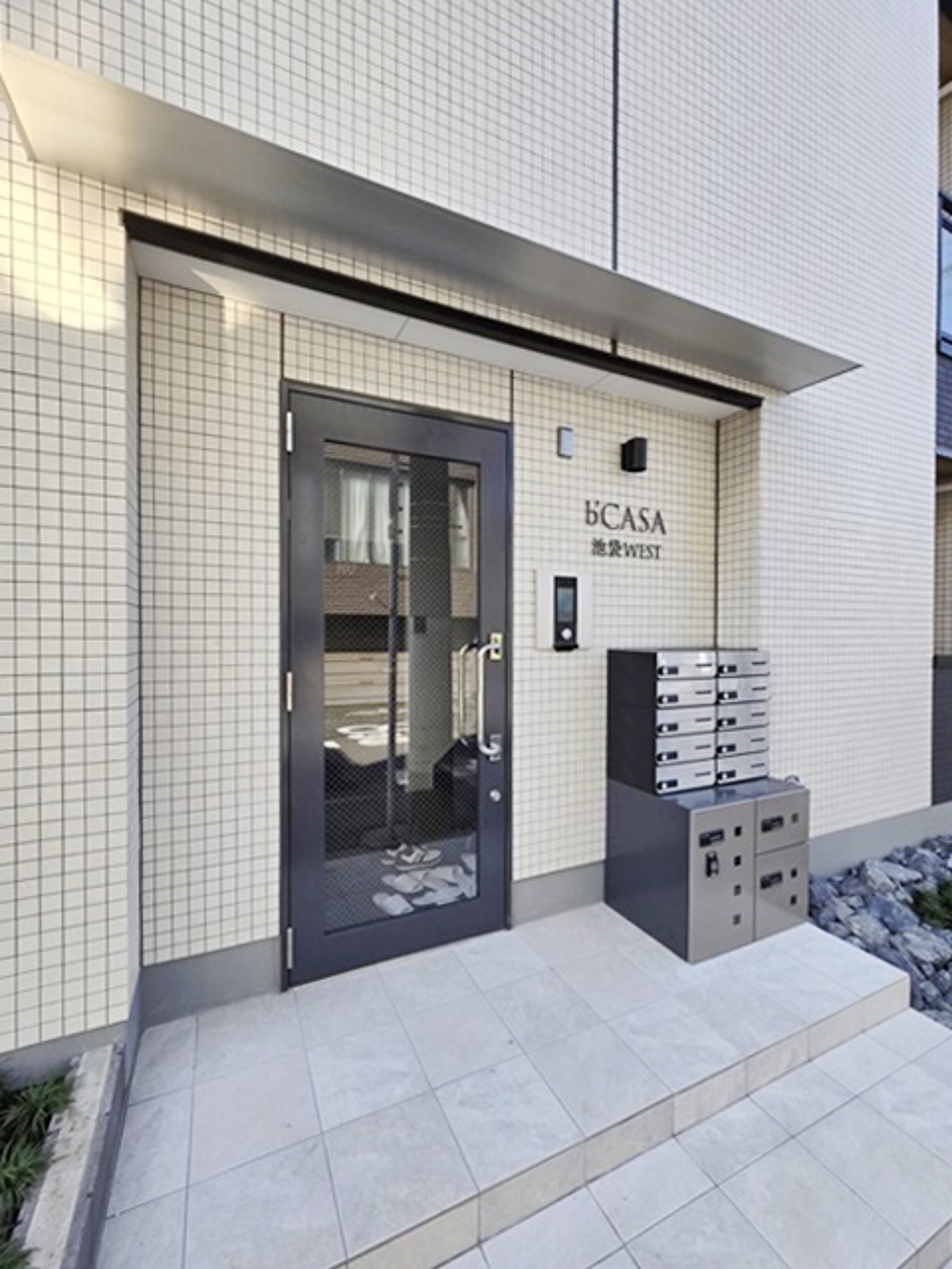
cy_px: 634
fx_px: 477
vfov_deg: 106.2
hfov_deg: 89.9
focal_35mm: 13
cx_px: 476
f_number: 2.2
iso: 100
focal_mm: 2.2
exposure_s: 1/719
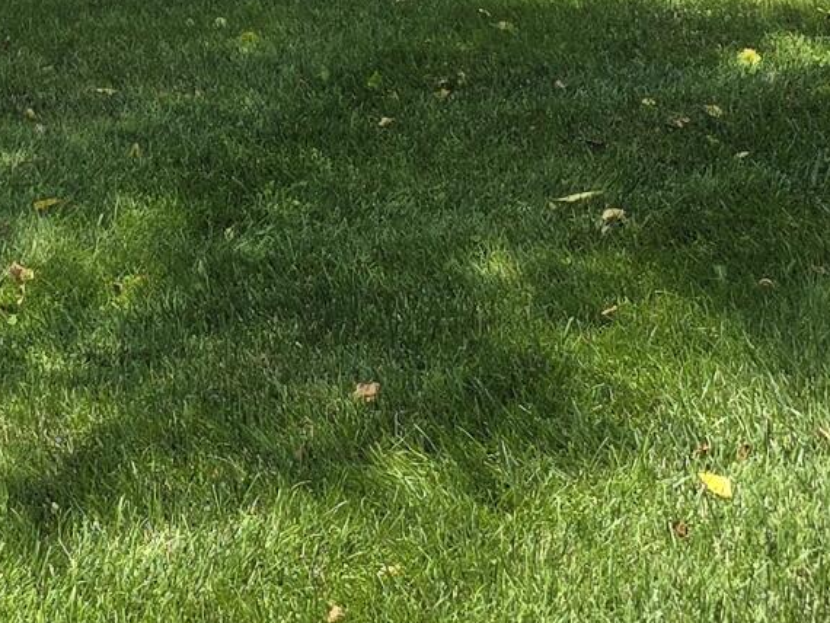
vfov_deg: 11.2
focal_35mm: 121
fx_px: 2902
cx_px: -137
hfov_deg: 15.7
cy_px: -581
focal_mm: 6.3
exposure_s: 1/453
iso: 12
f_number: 1.7
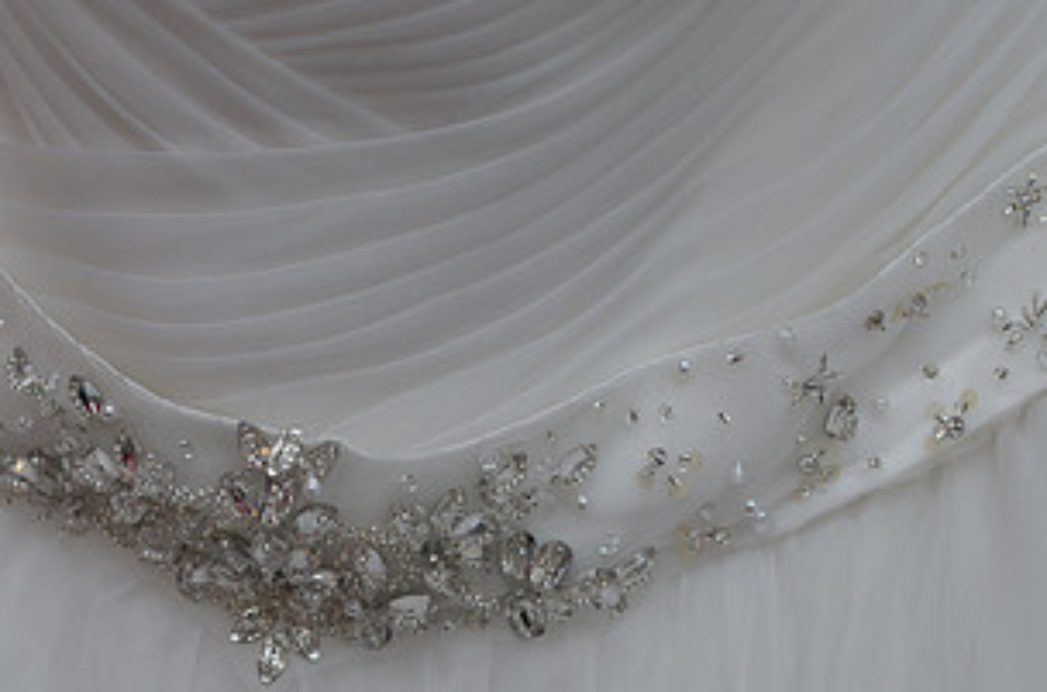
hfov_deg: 18.4
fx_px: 3220
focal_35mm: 111
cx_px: 385
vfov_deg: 12.2
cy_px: 553
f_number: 3.5
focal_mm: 35
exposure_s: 1/100
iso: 100
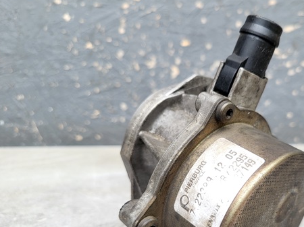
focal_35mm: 37
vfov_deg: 38.1
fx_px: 325
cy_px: 154
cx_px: 211
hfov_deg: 49.0
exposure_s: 1/118
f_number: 1.8
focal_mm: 5.4
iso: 40
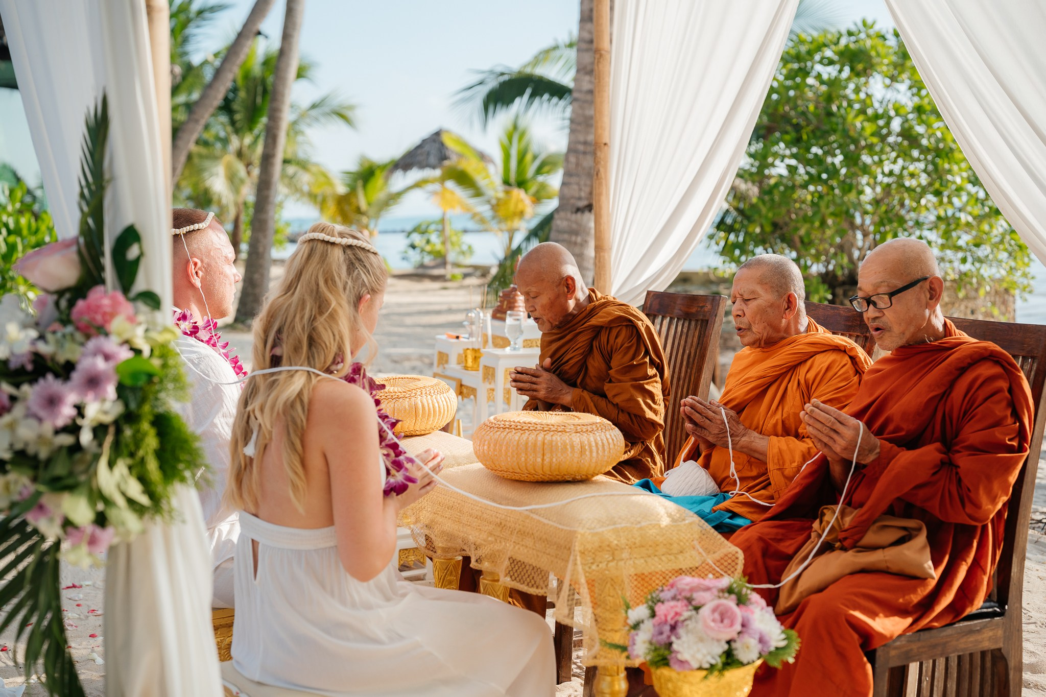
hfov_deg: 39.6
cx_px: 523
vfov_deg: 27.0
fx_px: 1453
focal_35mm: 50
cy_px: 348
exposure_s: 1/1600
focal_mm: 50
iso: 125
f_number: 3.2
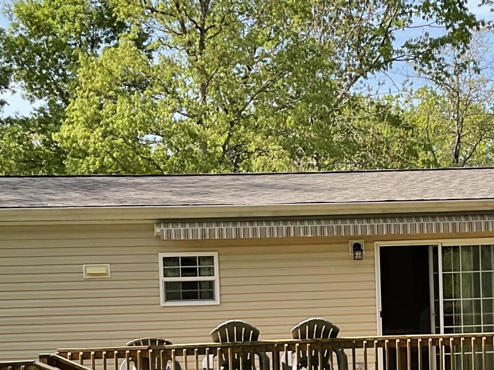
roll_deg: +1.7
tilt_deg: -2.7
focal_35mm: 87
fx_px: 1242
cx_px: 376
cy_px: 339
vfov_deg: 16.7
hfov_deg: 22.3
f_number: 1.8
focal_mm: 3
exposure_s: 1/627
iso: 16
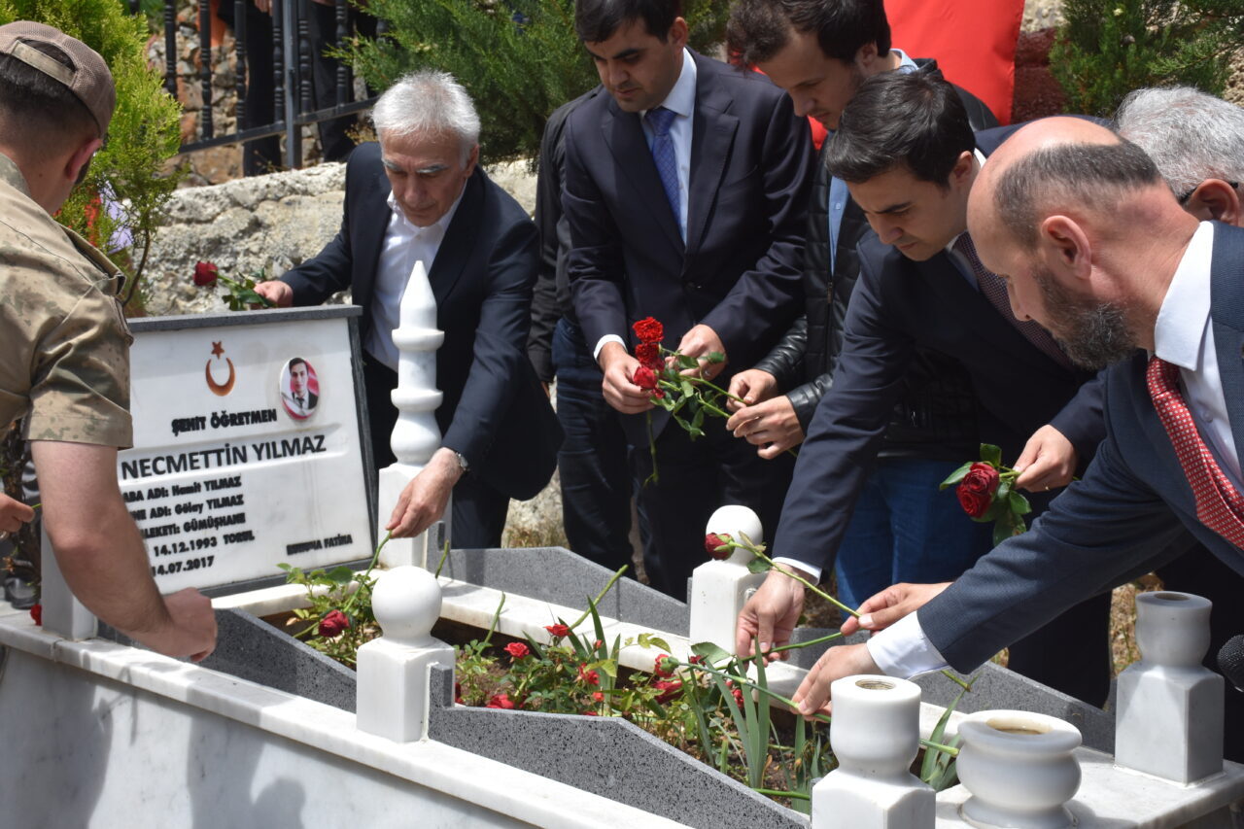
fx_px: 1969
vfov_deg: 23.8
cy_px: 414
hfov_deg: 35.1
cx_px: 622
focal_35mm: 57
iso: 220
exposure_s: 1/500
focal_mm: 38
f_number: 8
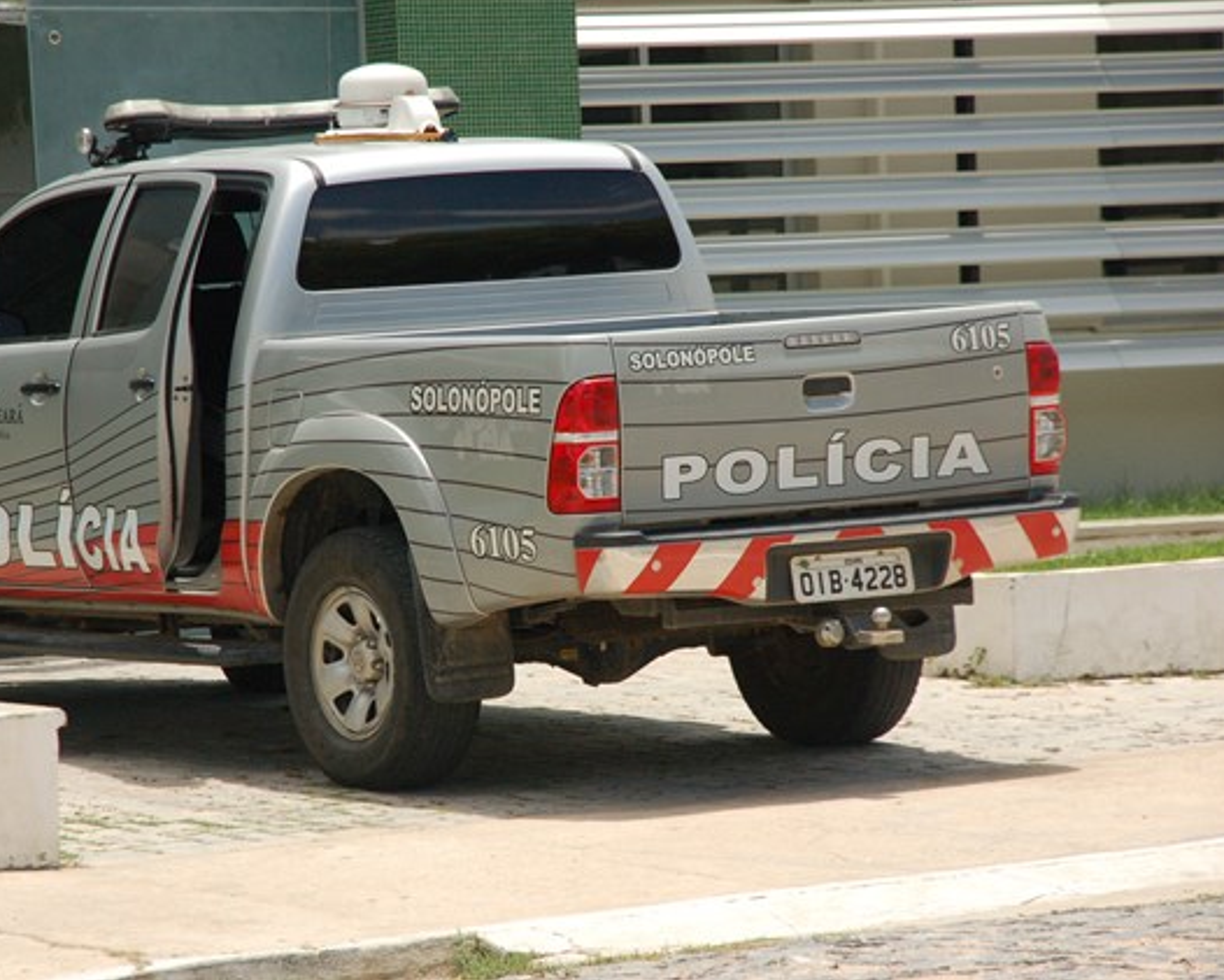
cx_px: 510
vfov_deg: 6.7
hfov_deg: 8.4
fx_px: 8354
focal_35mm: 231
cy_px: 489
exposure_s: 1/1000
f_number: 8
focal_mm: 135
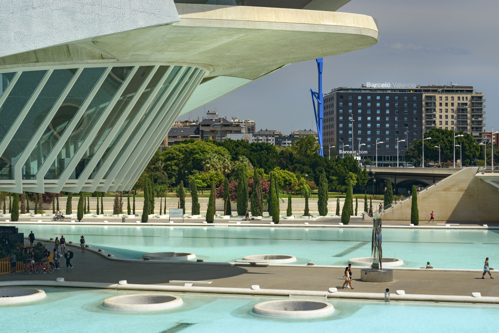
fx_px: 943
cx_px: 250
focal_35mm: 68
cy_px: 166
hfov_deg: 29.6
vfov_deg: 20.0
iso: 100
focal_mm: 68
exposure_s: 1/80
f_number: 16
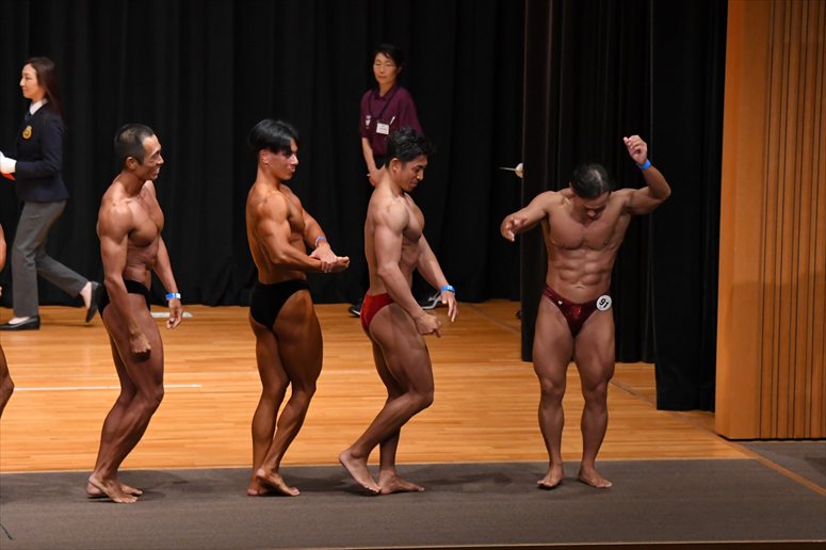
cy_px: 275
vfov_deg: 7.3
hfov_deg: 11.0
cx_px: 413
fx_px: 4289
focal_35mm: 187
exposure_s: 1/400
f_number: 5.6
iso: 5000
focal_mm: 125
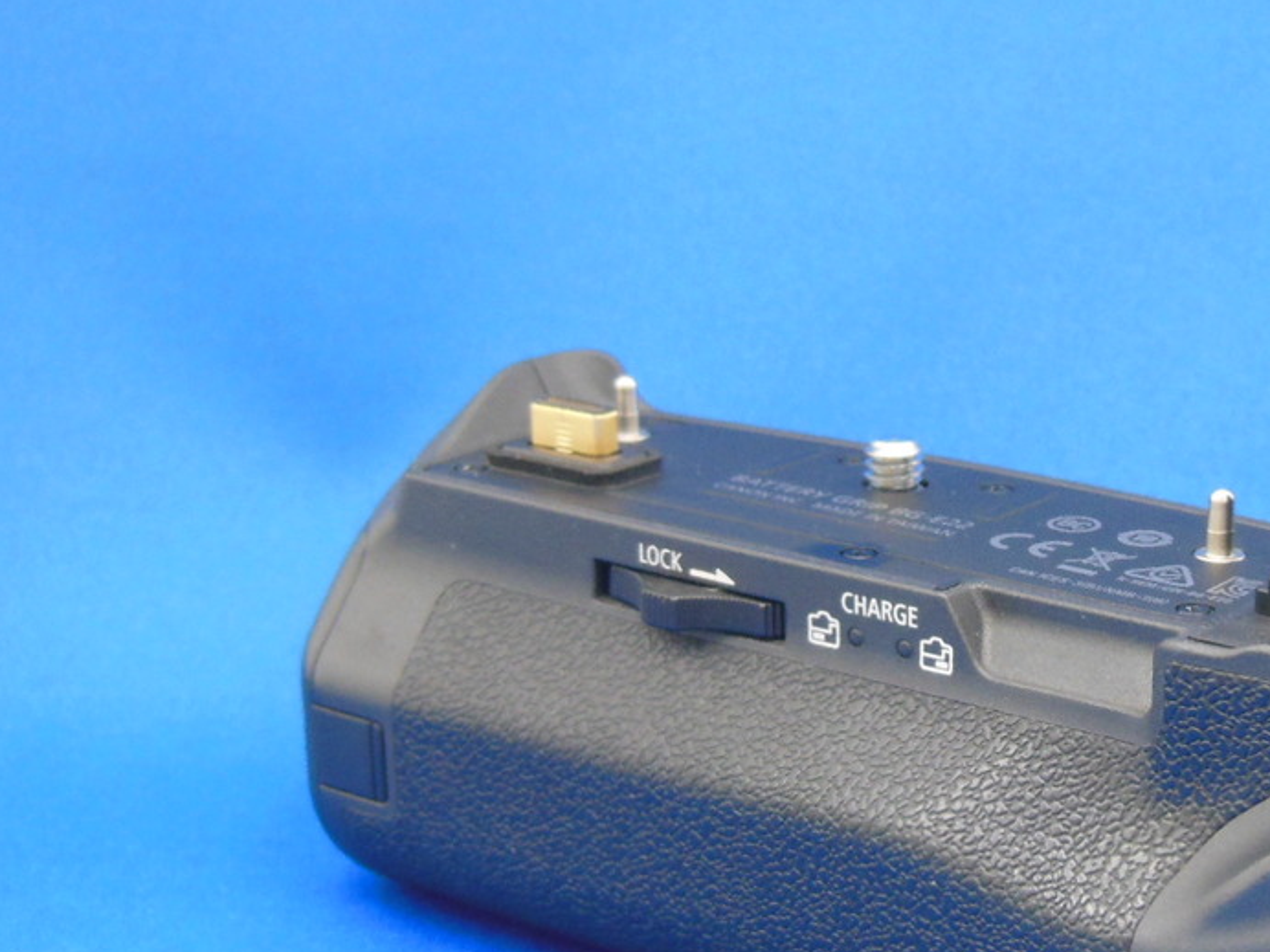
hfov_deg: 24.5
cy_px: 541
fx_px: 2862
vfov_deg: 18.9
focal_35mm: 78
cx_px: 1064
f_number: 4.4
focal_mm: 8
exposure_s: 1/13
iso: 400
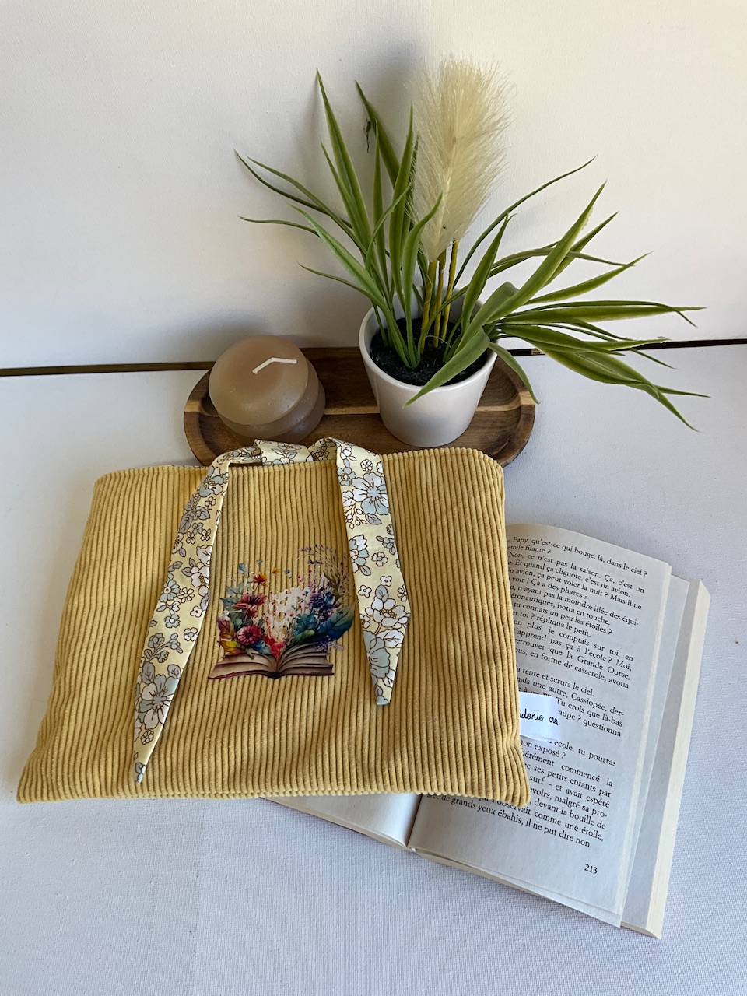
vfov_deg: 61.7
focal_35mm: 29
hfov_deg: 48.2
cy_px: 498
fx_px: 834
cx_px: 374
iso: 20
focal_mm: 3
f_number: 1.8
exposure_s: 1/100
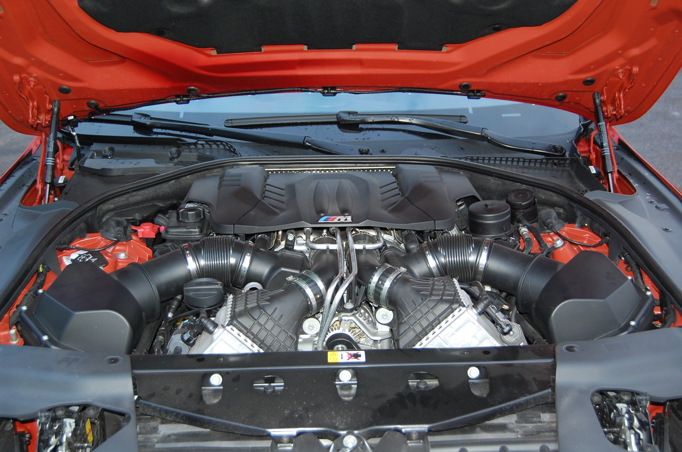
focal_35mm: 45
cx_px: 341
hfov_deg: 43.7
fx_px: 851
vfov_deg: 29.8
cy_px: 226
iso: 400
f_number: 4.2
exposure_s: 1/60
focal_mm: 30
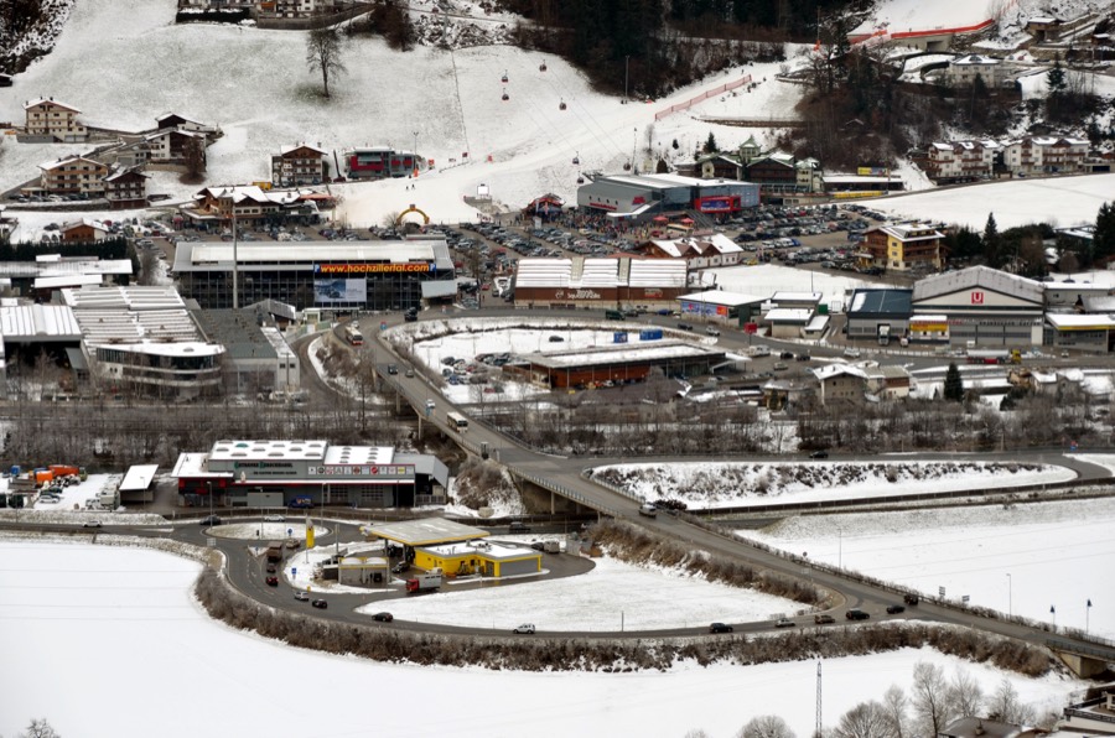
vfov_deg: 9.6
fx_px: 4404
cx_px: 558
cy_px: 369
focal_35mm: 142
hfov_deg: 14.4
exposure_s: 1/200
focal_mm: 95
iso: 160
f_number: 7.1
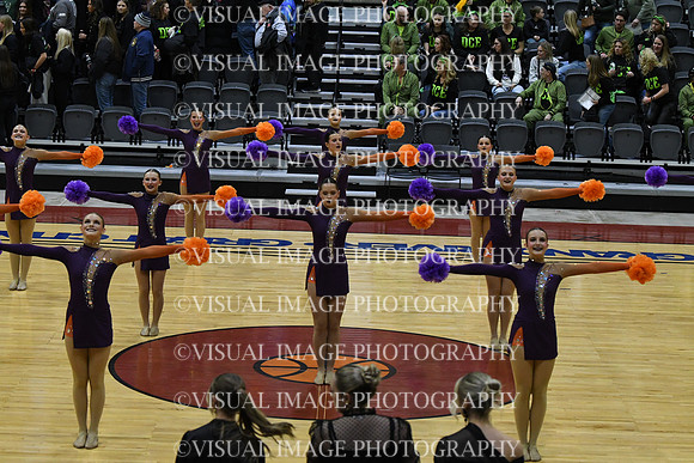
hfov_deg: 19.5
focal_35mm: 105
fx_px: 2025
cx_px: 347
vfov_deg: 13.0
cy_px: 232
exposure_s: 1/500
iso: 4000
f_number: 4
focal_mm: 70
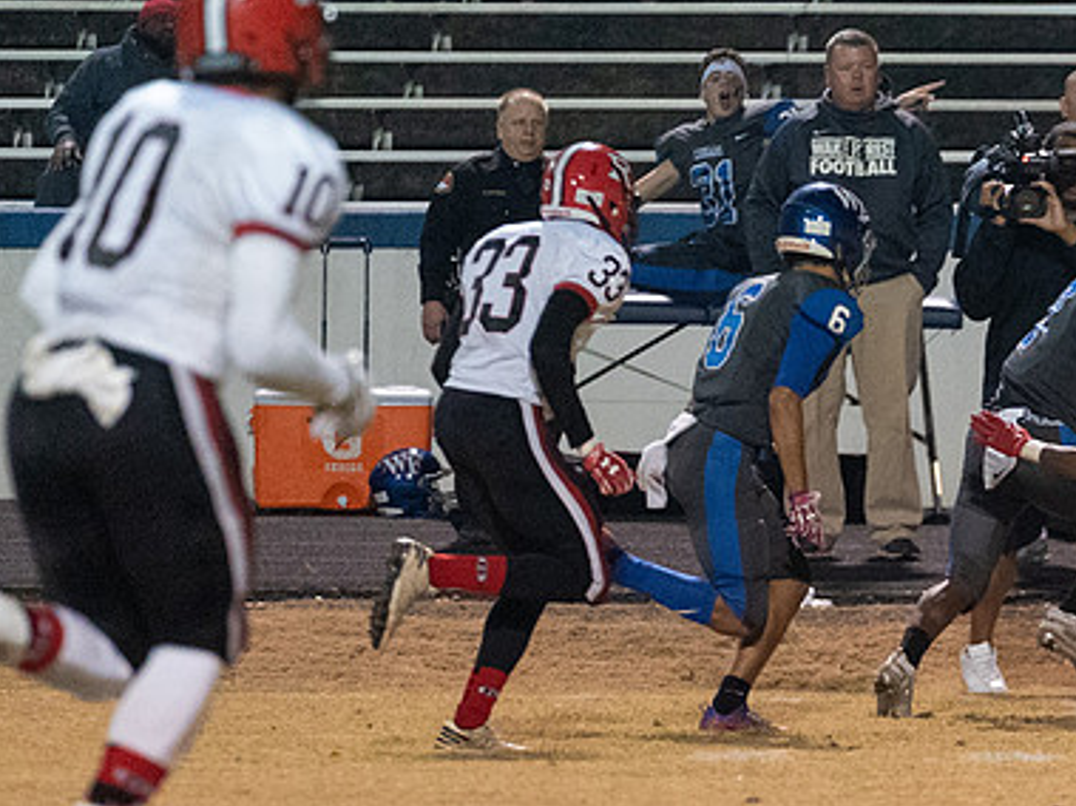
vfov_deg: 2.8
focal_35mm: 526
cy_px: 611
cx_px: 1172
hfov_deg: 3.8
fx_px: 16345
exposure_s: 1/800
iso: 8000
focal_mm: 187
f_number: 2.8
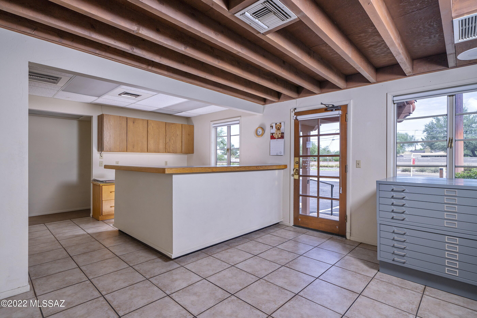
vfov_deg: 70.4
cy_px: 159
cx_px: 238
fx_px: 225
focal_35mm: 17
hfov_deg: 93.3
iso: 200
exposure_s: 1/250
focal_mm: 17
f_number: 7.1
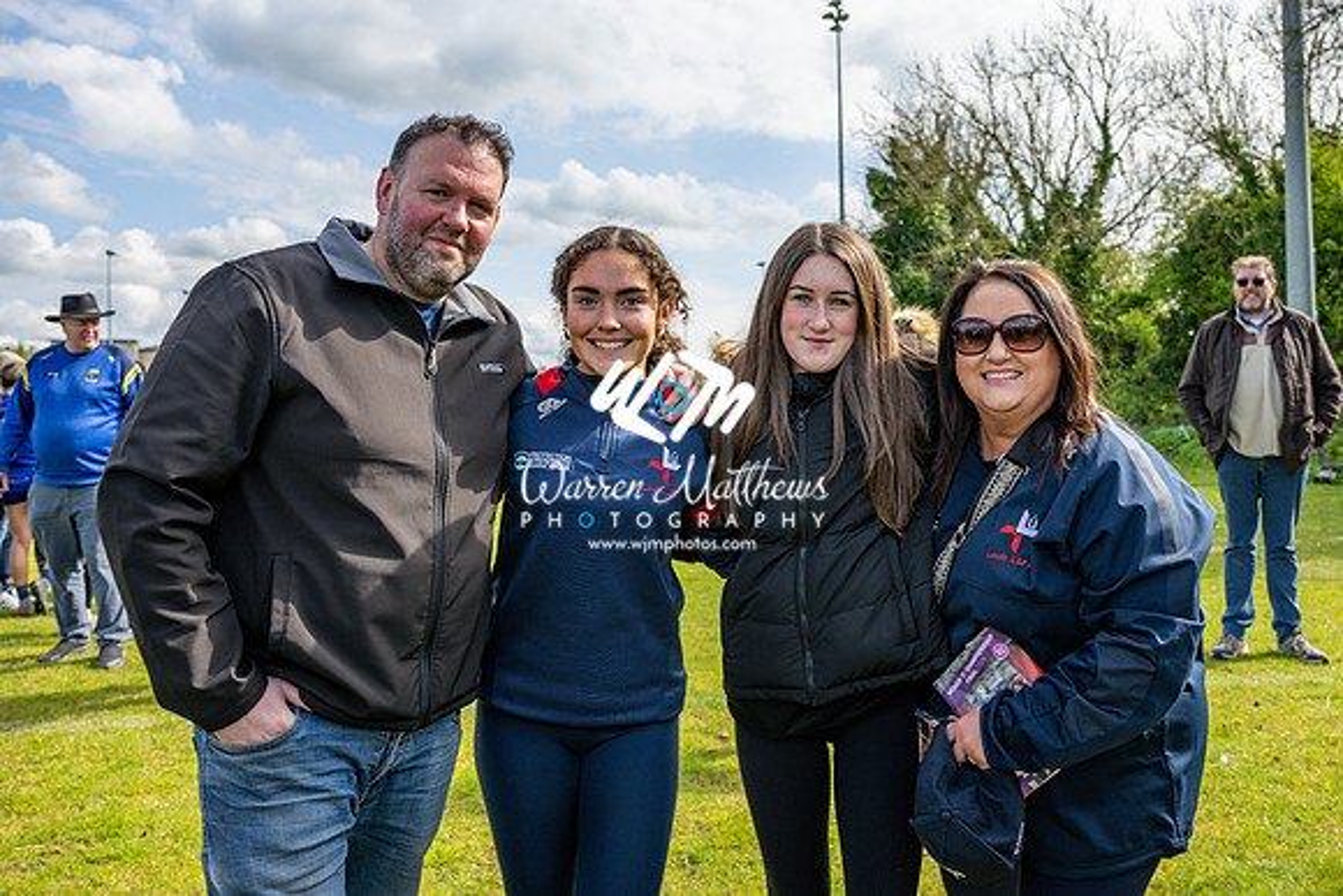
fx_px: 1239
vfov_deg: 39.7
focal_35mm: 33
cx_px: 736
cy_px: 386
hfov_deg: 56.8
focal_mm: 26
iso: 100
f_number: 4
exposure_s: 1/800
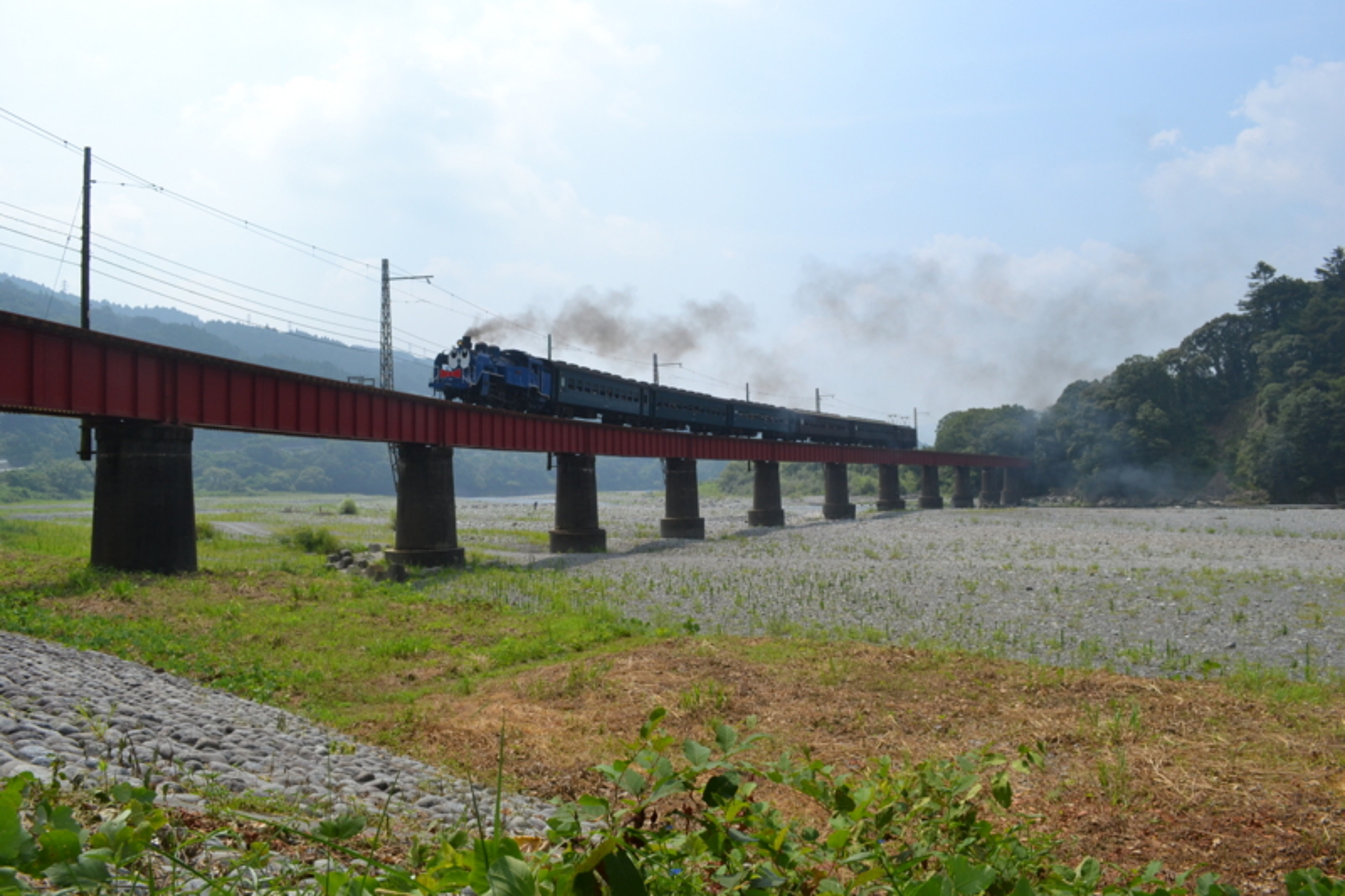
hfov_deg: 67.4
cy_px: 448
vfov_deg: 47.9
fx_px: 1008
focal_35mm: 27
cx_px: 672
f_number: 7.1
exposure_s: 1/2000
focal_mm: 18
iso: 400
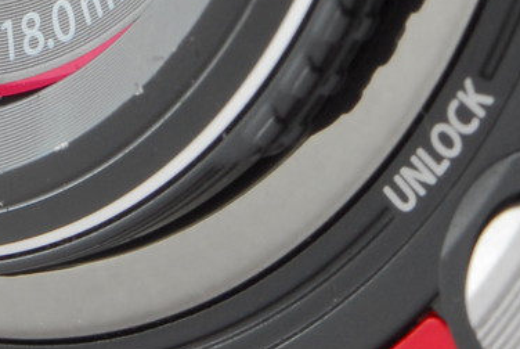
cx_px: 58
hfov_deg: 5.9
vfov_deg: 3.9
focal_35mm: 351
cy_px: -387
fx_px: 5080
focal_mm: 55
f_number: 20
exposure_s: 1/100
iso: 400
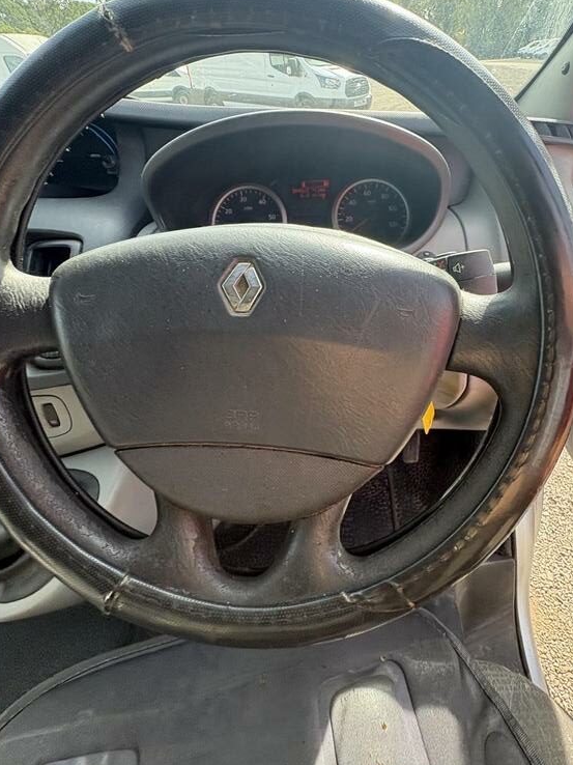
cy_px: 327
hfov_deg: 74.0
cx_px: 338
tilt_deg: -39.4
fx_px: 375
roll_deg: -1.7
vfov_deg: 90.4
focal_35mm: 17
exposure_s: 1/140
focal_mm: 2.22
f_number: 2.2
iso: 125
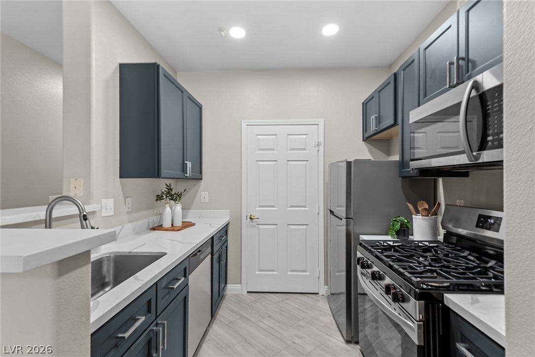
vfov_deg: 73.8
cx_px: 268
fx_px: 238
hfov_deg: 96.7
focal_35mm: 16
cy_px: 178
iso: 100
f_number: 8
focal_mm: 16
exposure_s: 1/2
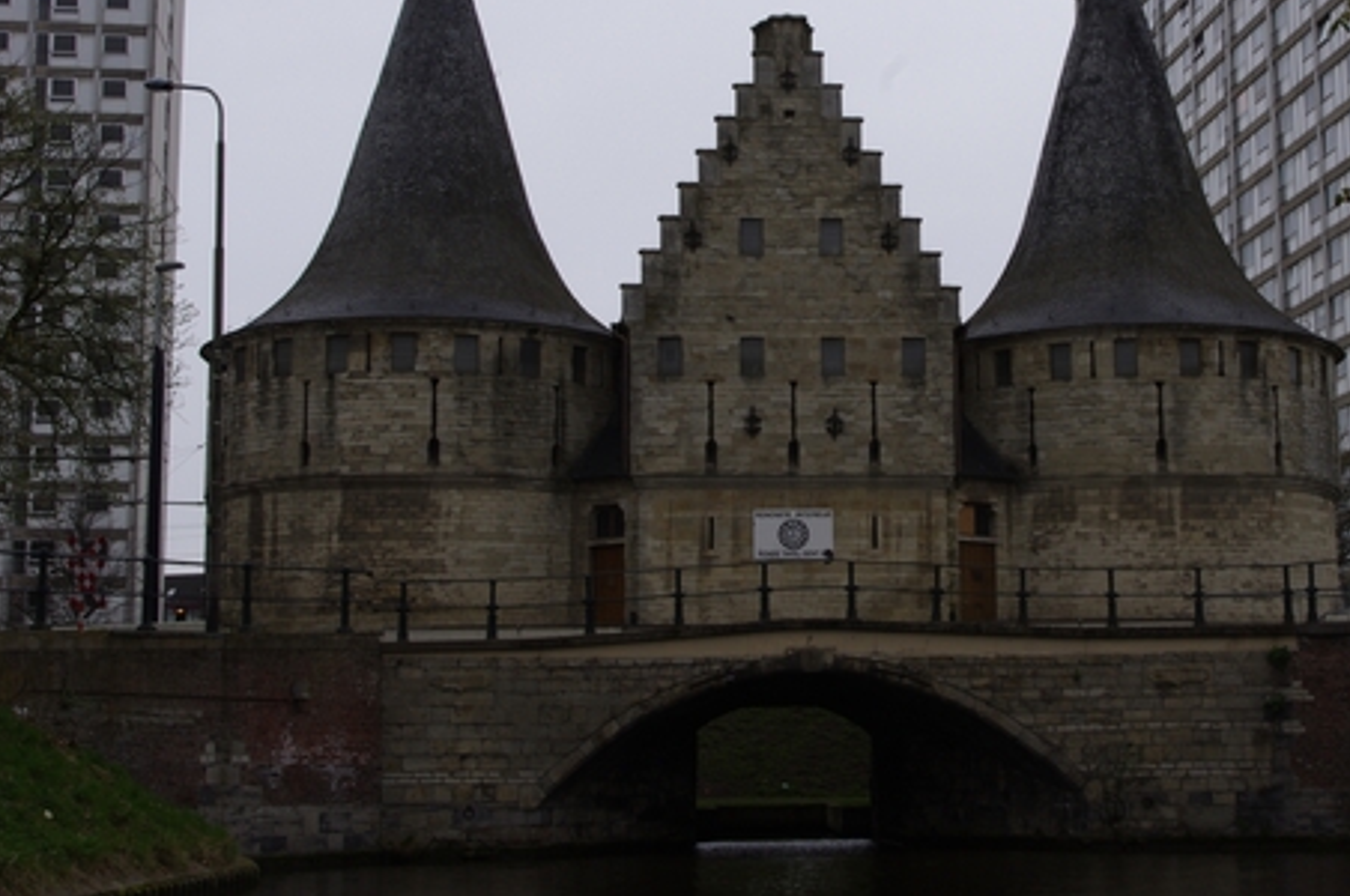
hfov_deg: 30.8
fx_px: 2434
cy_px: 349
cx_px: 878
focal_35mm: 65
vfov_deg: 20.8
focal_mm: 32.5
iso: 200
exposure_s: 1/60
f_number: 11
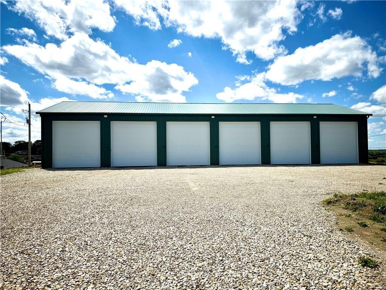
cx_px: 193
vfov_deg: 56.8
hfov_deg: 71.6
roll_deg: +1.0
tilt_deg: +1.8
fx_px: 268
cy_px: 145
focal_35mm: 24
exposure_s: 1/11905
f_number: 1.78
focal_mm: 6.76
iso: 80
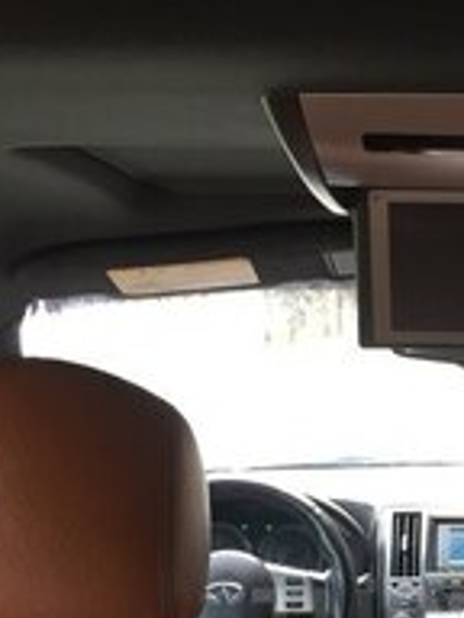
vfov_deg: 24.7
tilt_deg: -13.6
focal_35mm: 75
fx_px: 1340
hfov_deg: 18.9
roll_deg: +0.8
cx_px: 499
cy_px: 624
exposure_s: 1/33
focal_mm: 4.15
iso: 32
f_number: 2.2
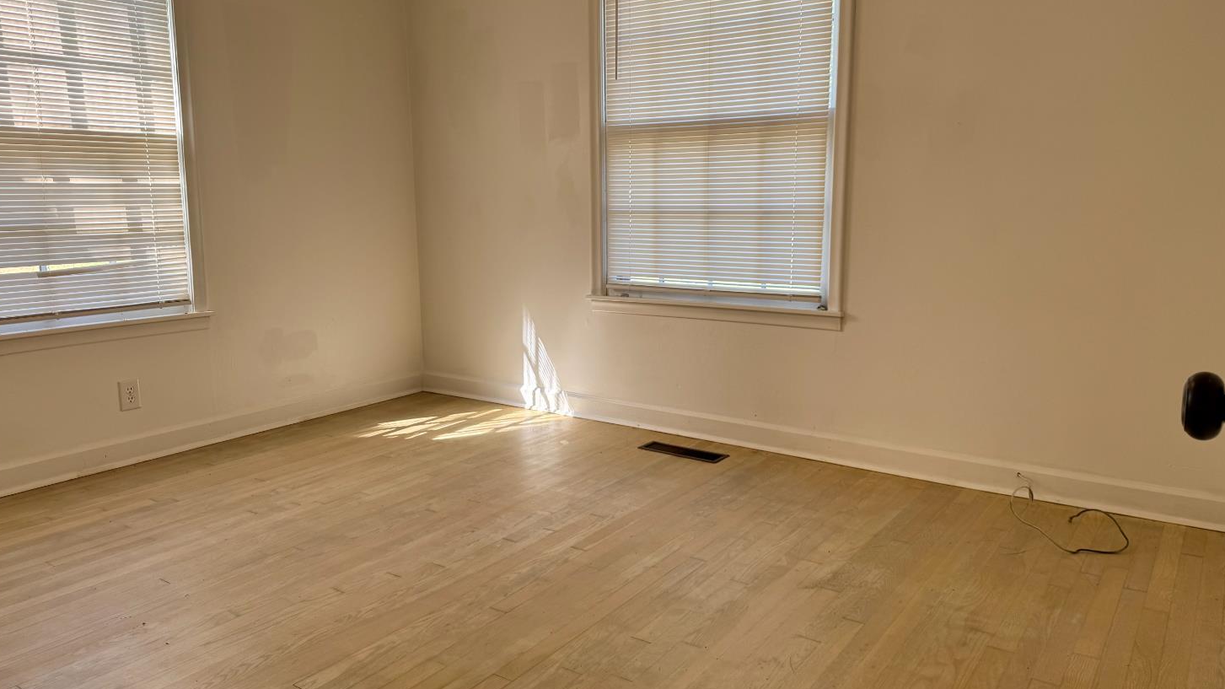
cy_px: 332
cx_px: 621
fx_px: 877
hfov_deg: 69.9
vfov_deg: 42.9
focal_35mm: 27
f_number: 1.78
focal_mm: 6.76
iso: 80
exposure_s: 1/131
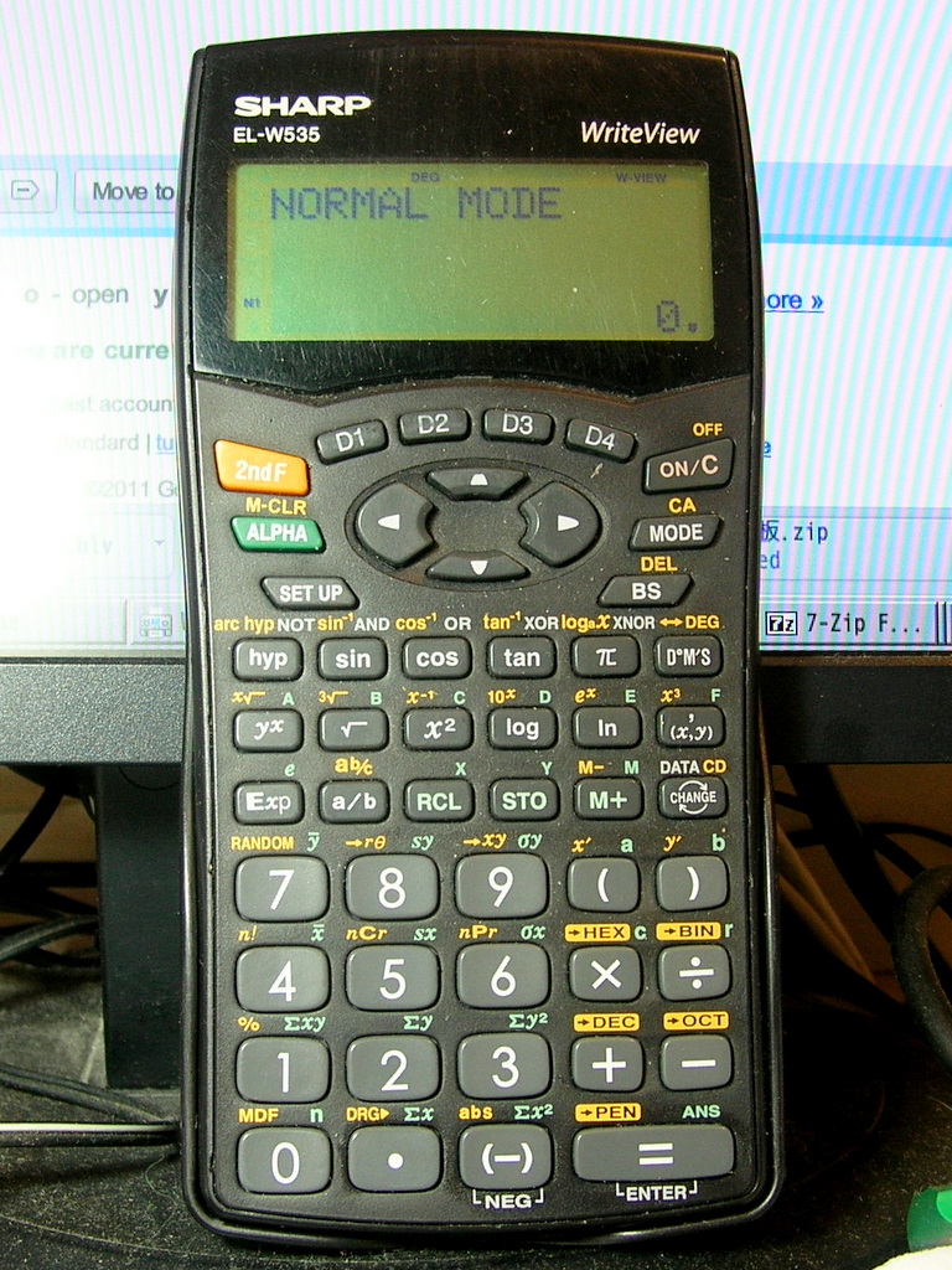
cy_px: 635
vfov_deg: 44.8
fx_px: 1540
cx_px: 476
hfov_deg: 34.3
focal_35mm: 42
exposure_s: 1/7.2
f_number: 2.8
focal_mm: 6.9
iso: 50
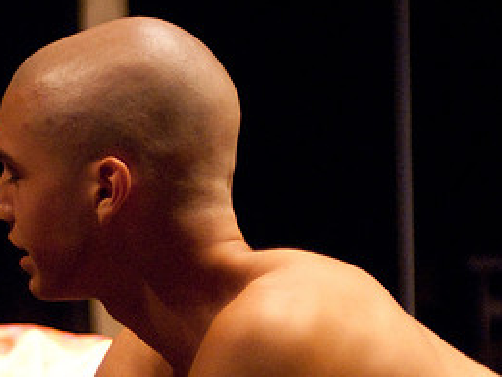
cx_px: -8
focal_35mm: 186
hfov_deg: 10.5
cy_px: 319
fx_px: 2699
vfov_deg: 8.0
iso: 1000
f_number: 2.8
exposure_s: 1/160
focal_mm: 58
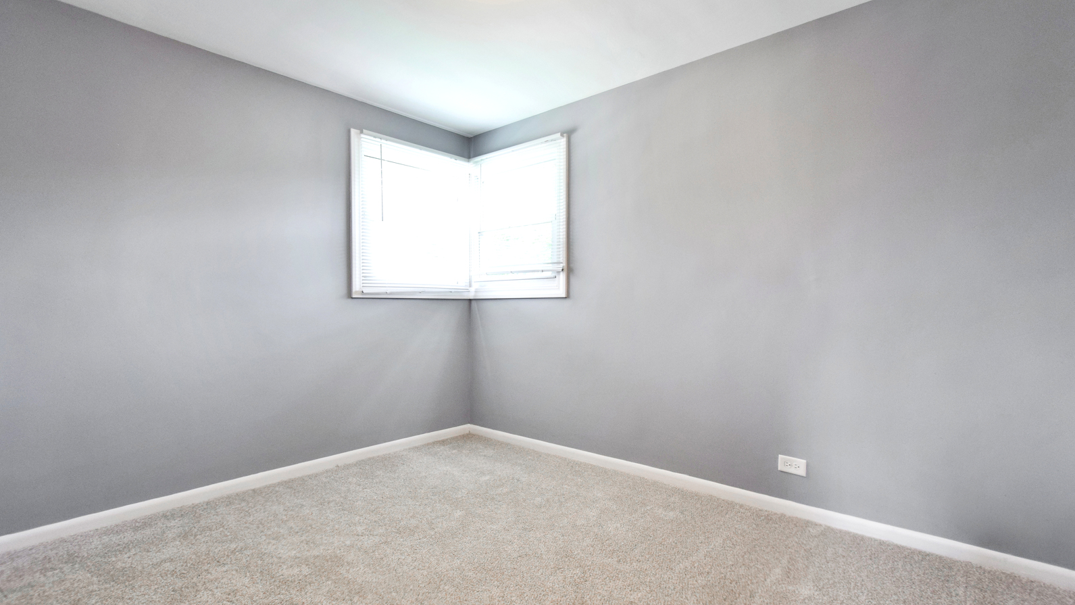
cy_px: 307
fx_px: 456
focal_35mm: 16
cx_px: 542
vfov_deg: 67.1
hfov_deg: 99.4
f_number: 4
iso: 500
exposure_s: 1/60
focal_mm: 10
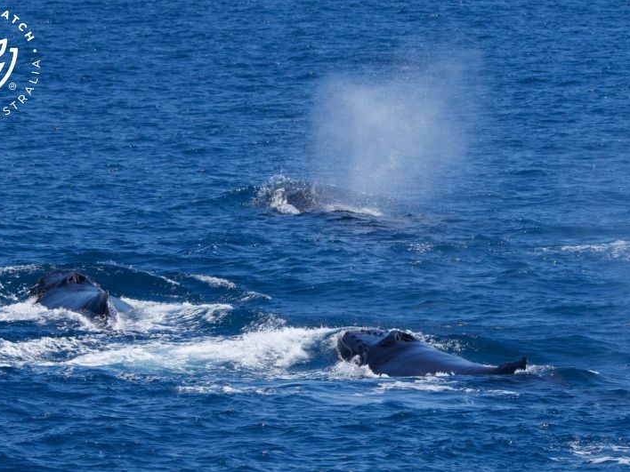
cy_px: 236
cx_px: 277
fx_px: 4350
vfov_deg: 6.2
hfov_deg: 8.3
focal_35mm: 239
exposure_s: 1/3200
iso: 1000
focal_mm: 220
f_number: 8
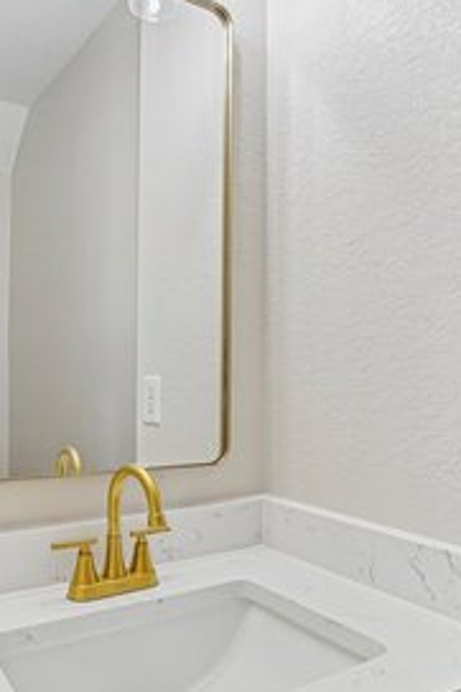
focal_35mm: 30
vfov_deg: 61.8
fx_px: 577
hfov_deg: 43.3
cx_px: 183
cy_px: 379
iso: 400
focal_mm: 17
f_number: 8
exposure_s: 1/50
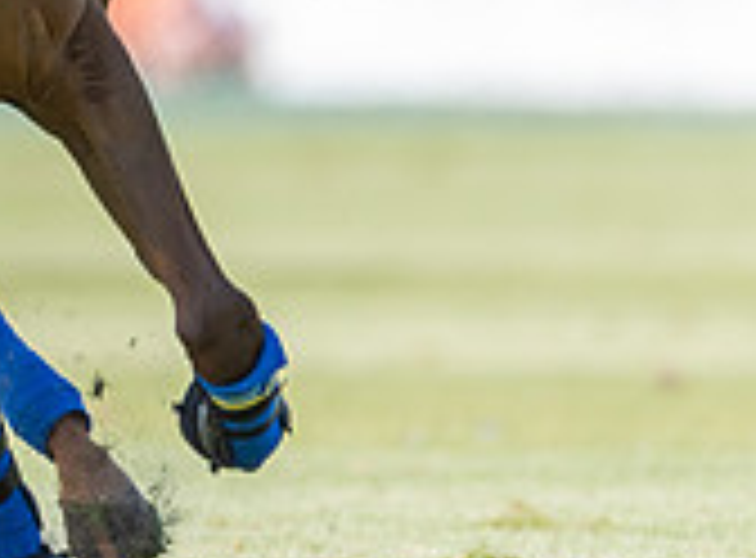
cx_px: -381
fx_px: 43996
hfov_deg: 1.0
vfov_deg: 0.7
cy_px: -163
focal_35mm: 2026
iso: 320
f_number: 4
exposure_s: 1/1250
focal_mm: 500
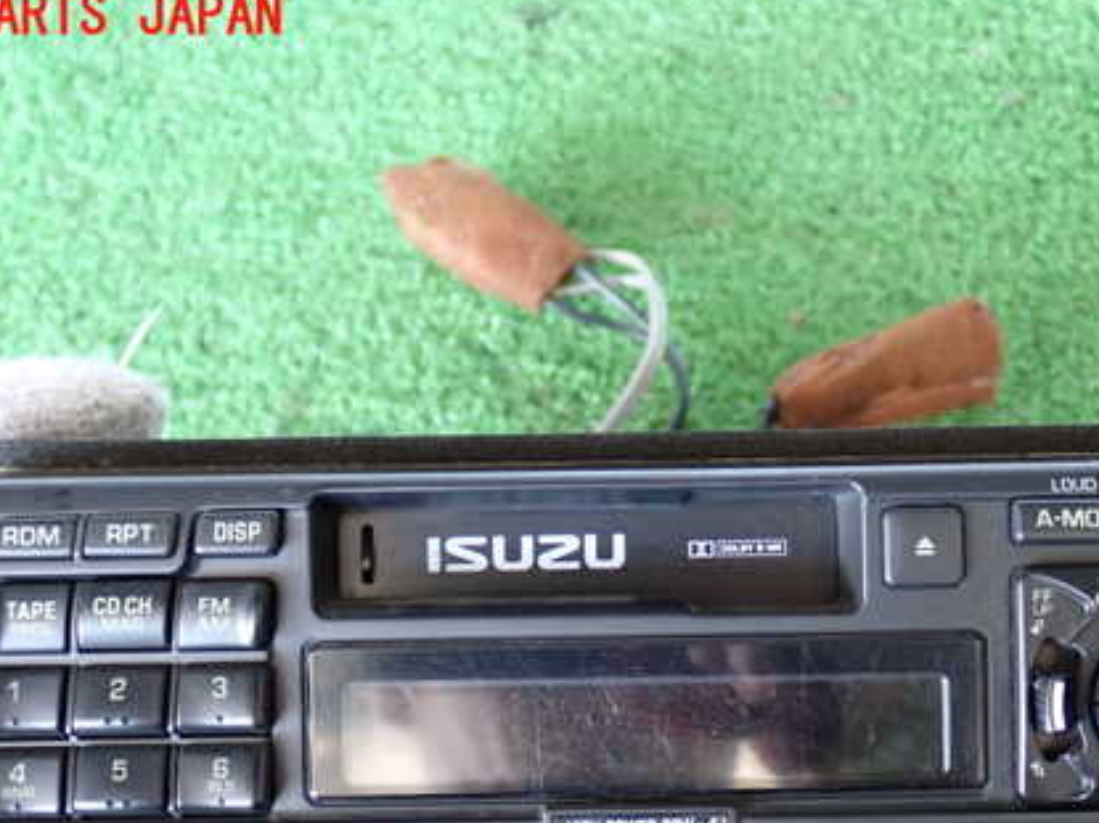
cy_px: 580
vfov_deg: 26.3
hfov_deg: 34.9
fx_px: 1746
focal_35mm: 55
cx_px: 596
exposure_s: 1/40
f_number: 2.7
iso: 400
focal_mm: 6.83
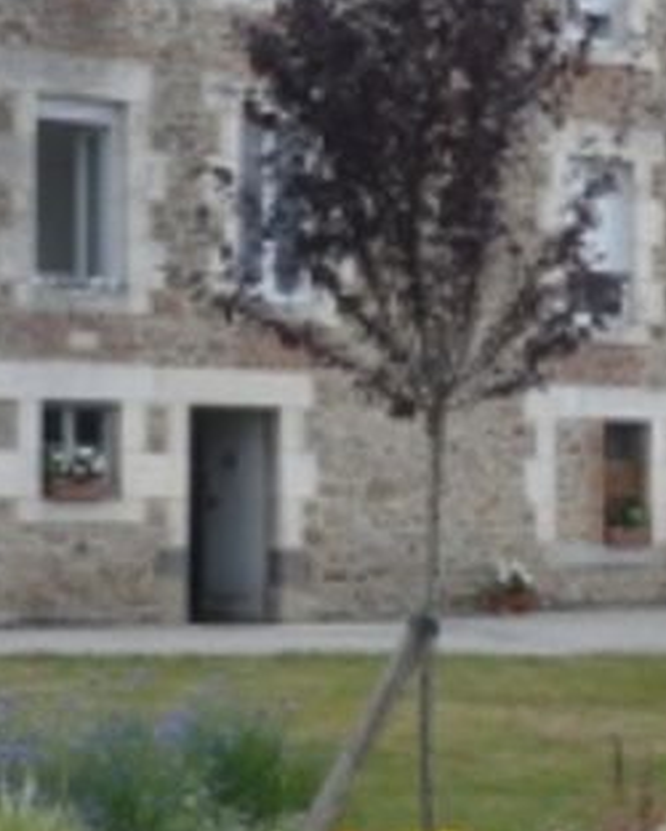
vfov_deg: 17.1
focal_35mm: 112
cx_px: 581
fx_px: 2757
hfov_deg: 13.7
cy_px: 413
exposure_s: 1/640
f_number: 2.8
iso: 100
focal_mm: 5.8
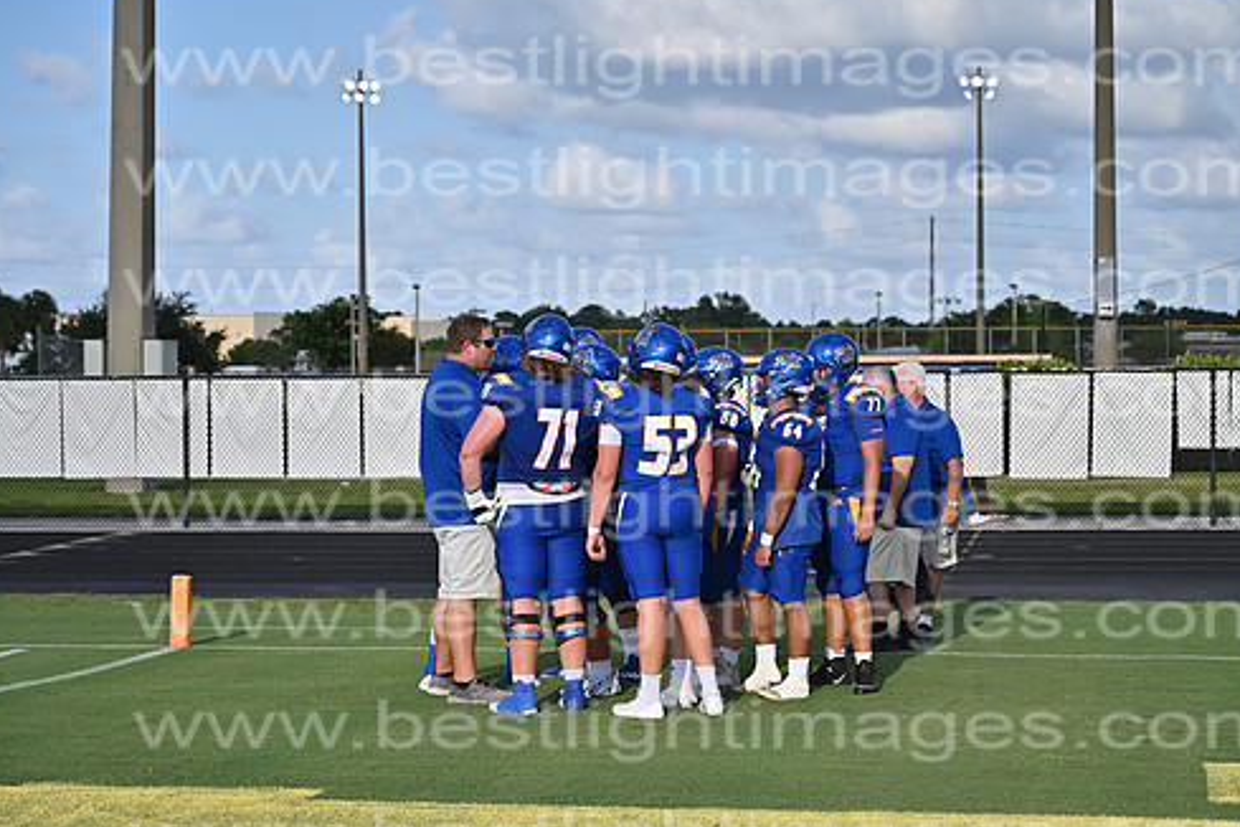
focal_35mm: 83
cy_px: 454
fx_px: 2859
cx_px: 705
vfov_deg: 16.5
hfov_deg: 24.5
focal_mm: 70
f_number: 4
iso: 560
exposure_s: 1/8000
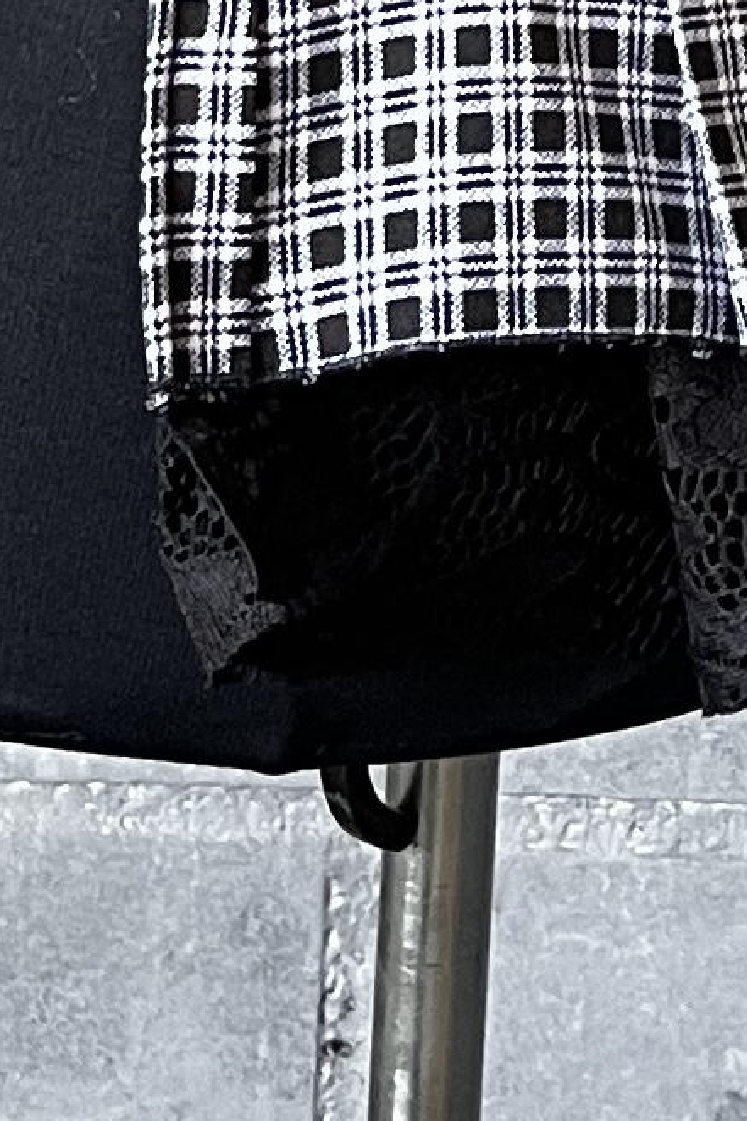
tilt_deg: -0.5
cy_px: -1039
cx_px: 545
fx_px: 3799
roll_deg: -2.1
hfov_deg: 11.2
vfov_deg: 14.3
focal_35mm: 122
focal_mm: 5.1
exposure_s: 1/60
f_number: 1.6
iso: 200
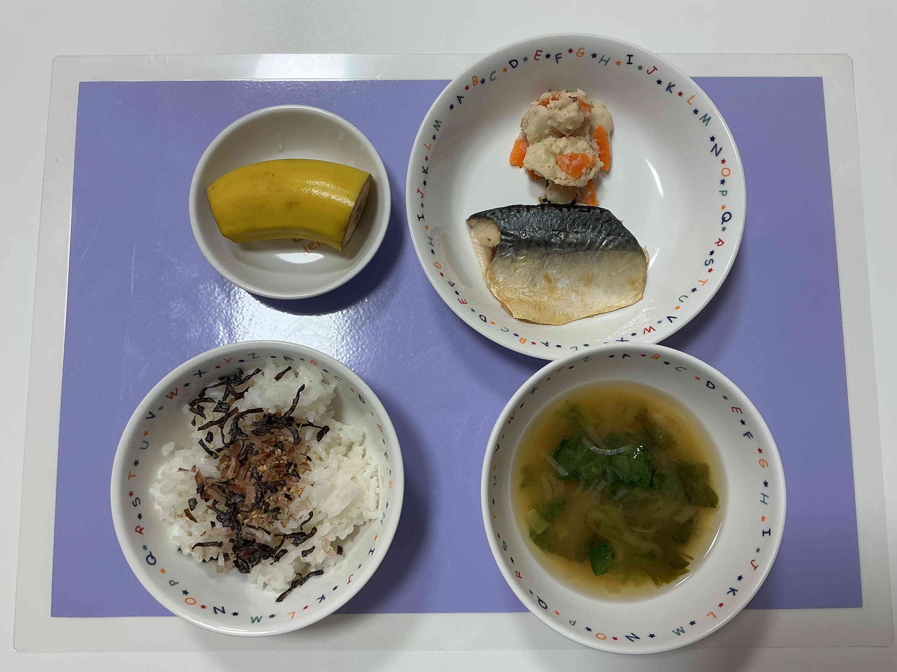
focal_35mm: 29
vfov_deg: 48.2
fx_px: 751
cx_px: 448
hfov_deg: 61.7
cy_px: 336
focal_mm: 3
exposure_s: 1/120
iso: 25
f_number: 1.8
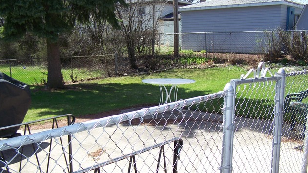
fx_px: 343
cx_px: 152
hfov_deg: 48.4
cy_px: 92
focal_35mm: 42
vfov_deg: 28.3
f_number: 2.8
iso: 64
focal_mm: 6.3
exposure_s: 1/320
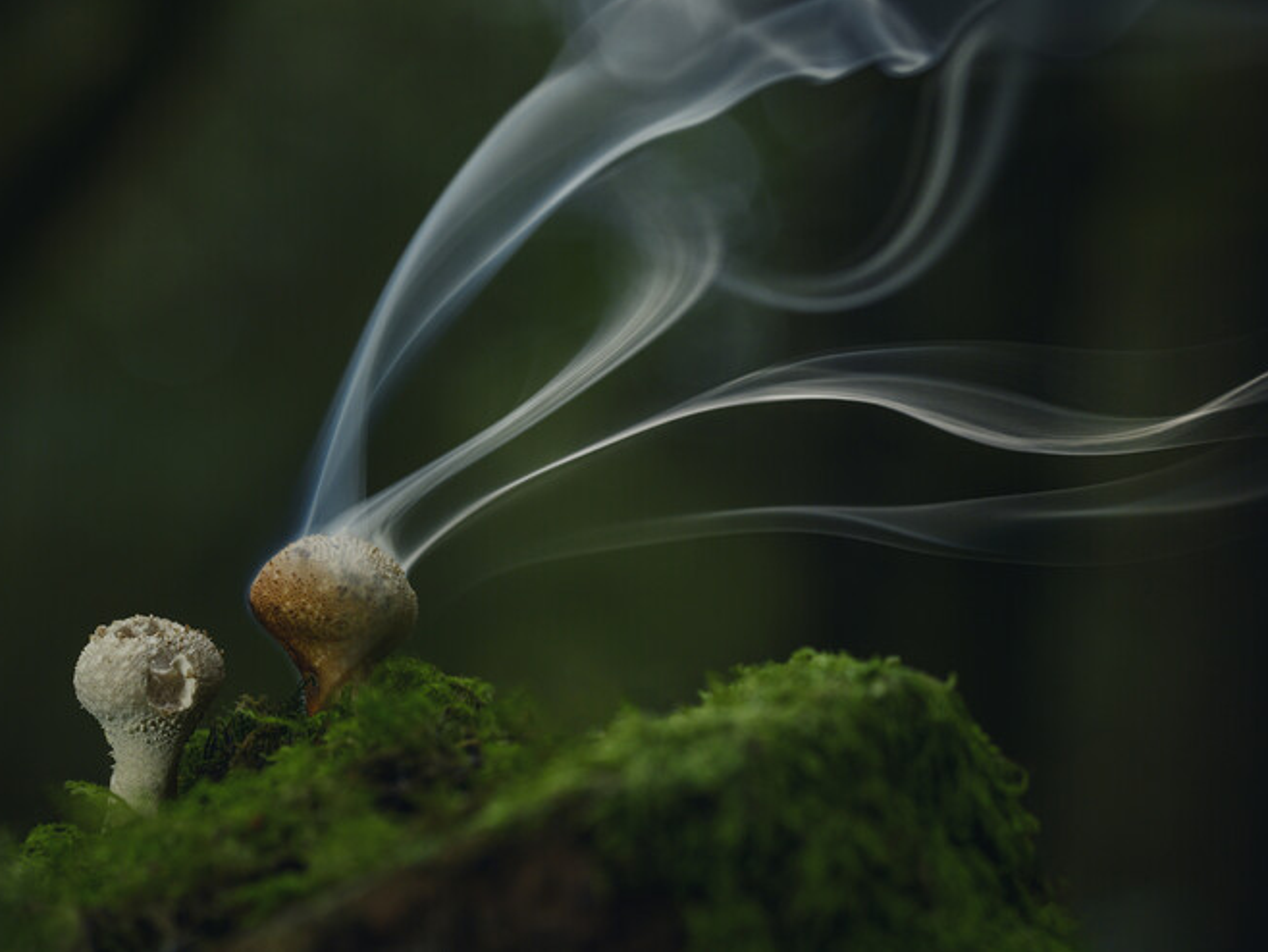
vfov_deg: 12.9
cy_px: 473
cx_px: 588
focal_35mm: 115
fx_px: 4214
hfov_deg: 17.1
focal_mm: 105
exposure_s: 1/100
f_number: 6.3
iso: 800
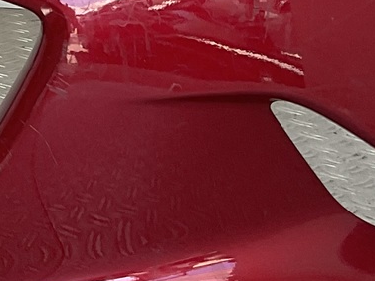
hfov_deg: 11.9
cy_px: -118
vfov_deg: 9.4
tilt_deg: -9.5
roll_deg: -3.6
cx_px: -273
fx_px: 1680
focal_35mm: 155
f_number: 1.8
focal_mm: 3
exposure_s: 1/125
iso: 16
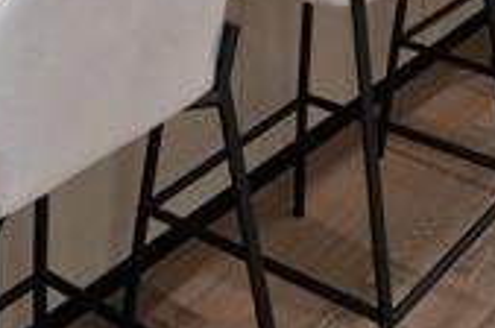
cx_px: 249
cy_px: -495
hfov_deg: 24.0
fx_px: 1167
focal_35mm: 85
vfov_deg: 12.2
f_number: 9
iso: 320
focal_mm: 14
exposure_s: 1/2.5
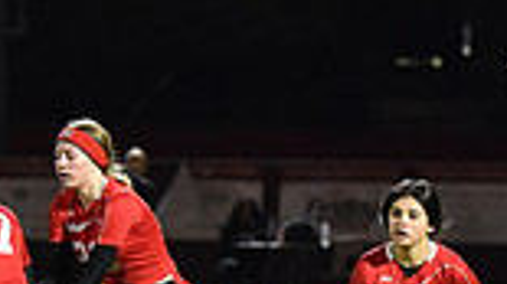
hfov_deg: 4.1
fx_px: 7108
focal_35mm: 529
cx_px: 82
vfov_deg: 2.3
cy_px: 207
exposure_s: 1/640
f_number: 2.8
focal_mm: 135
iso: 6400
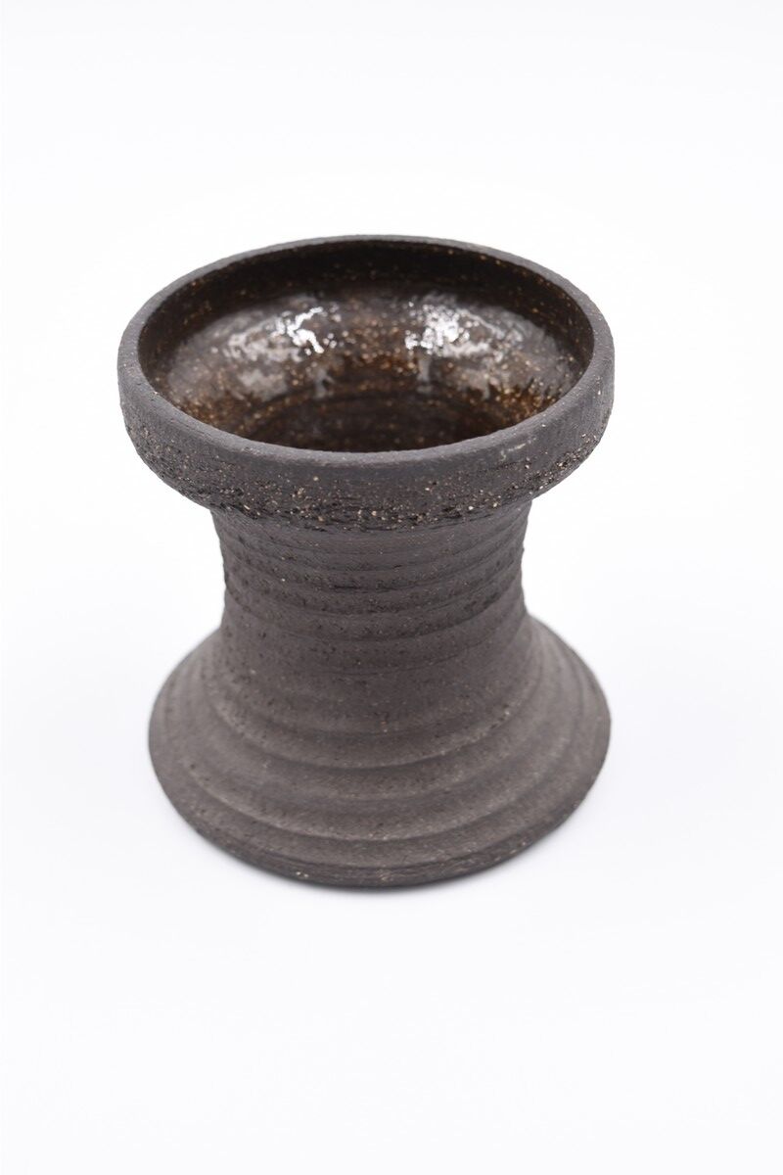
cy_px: 588
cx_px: 392
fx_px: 1957
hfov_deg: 22.6
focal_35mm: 60
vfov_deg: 33.4
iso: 320
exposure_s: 1/125
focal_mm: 40
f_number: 5.6
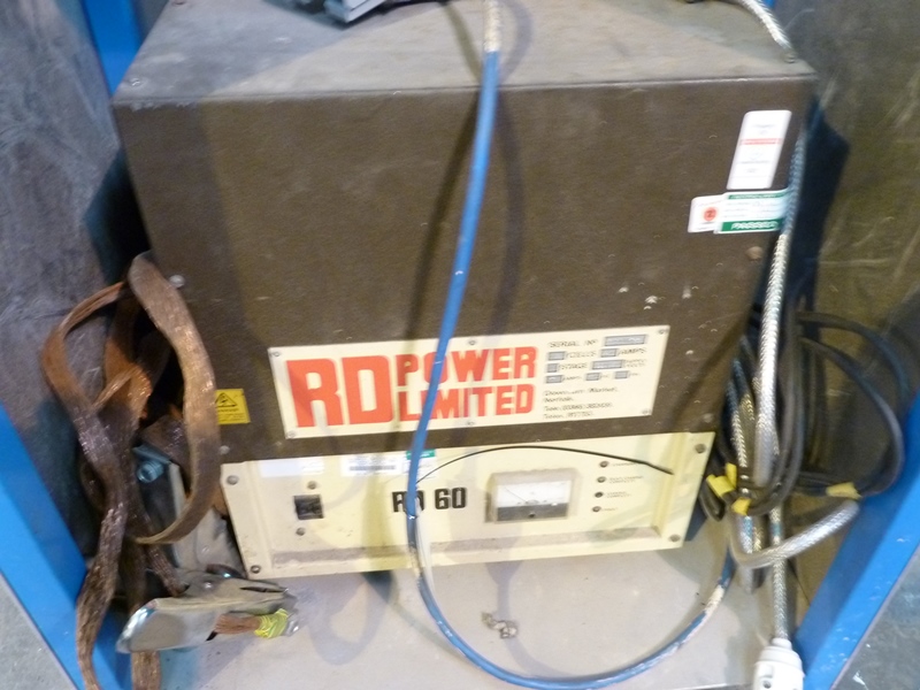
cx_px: 460
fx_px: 771
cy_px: 345
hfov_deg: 61.7
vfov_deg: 48.2
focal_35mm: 29
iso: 400
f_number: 3.4
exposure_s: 1/5
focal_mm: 4.7
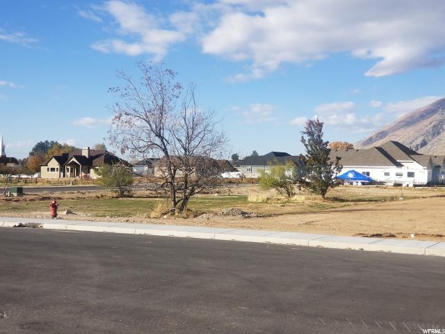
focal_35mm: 52
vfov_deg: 28.0
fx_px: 668
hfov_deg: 36.8
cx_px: 222
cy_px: 167
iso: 25
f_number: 2.4
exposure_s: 1/814
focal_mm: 6
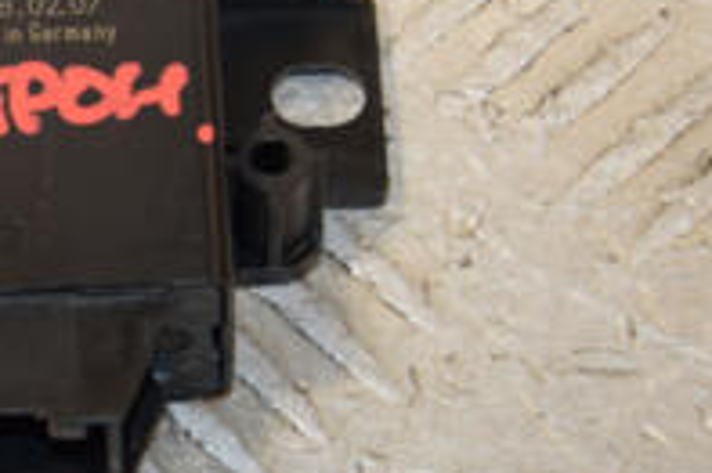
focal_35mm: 343
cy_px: 61
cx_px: -361
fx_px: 6769
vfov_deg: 4.0
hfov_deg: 6.0
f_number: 7.1
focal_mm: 75
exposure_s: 1/200
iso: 800
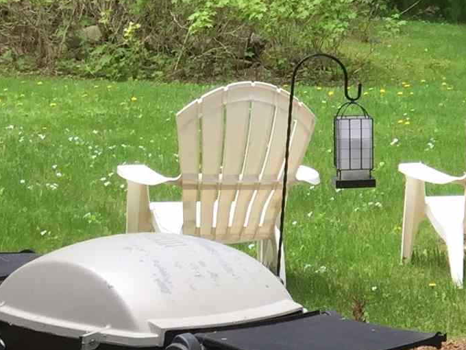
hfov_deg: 12.8
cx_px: 983
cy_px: 102
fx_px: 1764
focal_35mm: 131
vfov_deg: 11.3
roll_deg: -2.3
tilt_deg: -3.5
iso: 32
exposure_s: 1/222
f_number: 2.2
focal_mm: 4.15
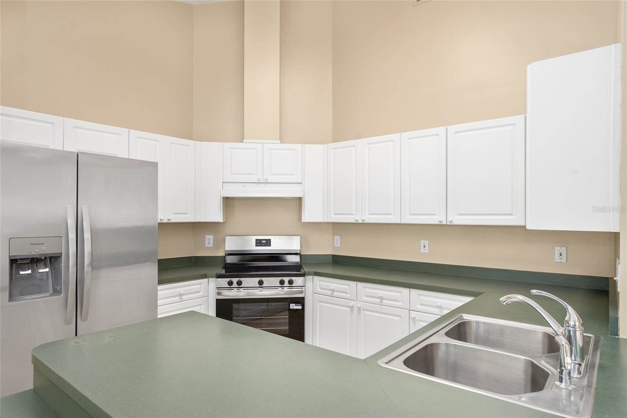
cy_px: 209
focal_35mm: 21
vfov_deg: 60.4
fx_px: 359
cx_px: 314
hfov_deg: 82.3
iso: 1000
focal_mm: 20.6
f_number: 7.1
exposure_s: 1/30
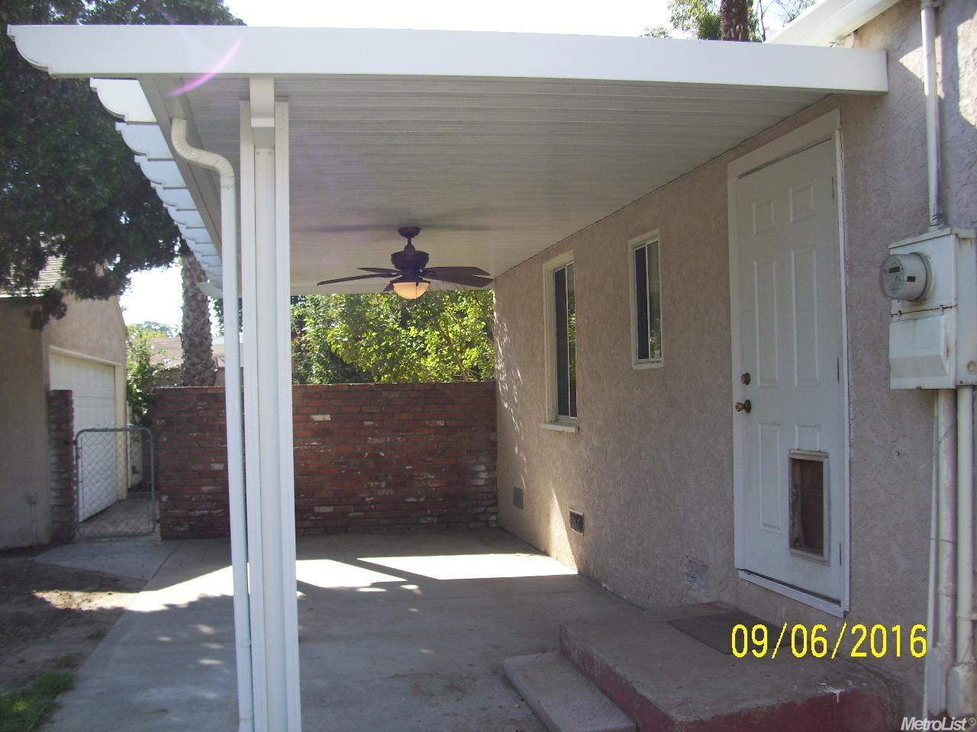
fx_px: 960
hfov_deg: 54.0
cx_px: 488
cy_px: 366
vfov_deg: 41.8
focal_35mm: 34
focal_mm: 5.7
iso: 80
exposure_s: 1/320
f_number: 2.9
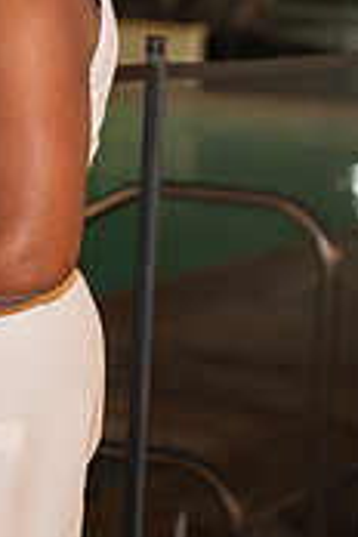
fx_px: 2237
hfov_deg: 9.1
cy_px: 120
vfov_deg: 13.6
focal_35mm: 150
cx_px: -49
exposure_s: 1/15
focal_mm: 58
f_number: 2.8
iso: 640
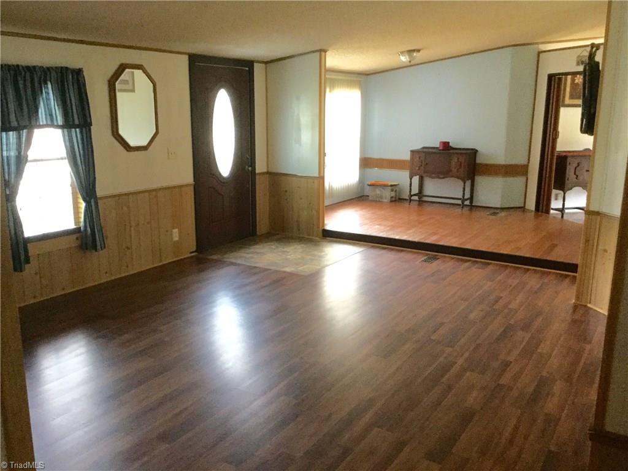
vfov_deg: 45.4
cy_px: 236
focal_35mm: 31
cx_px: 314
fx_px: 562
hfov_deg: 58.4
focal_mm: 3.3
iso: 160
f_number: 2.4
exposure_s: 1/30
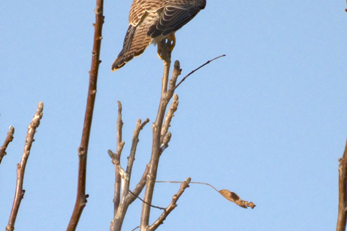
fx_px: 22184
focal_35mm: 2303
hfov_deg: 0.9
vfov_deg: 0.6
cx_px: 157
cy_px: 290
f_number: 5.6
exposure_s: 1/4000
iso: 640
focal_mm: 300
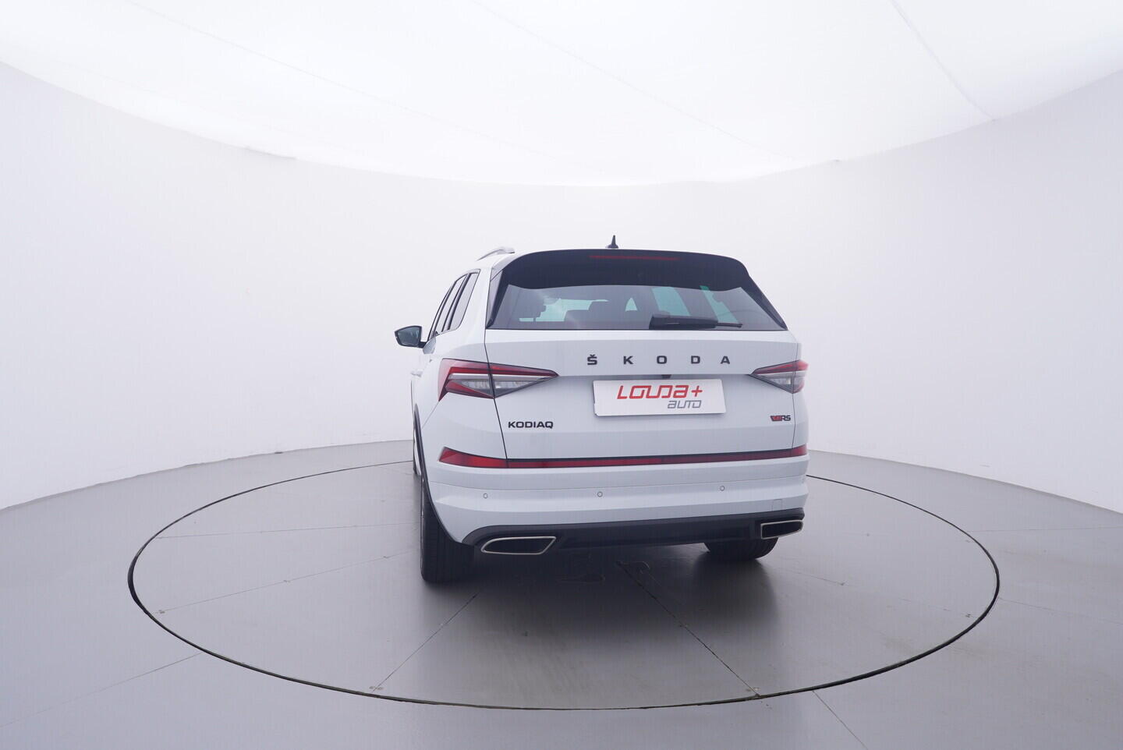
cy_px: 375
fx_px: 702
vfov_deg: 56.2
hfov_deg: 77.3
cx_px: 562
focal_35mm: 22
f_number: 5
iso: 200
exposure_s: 1/80
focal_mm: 15
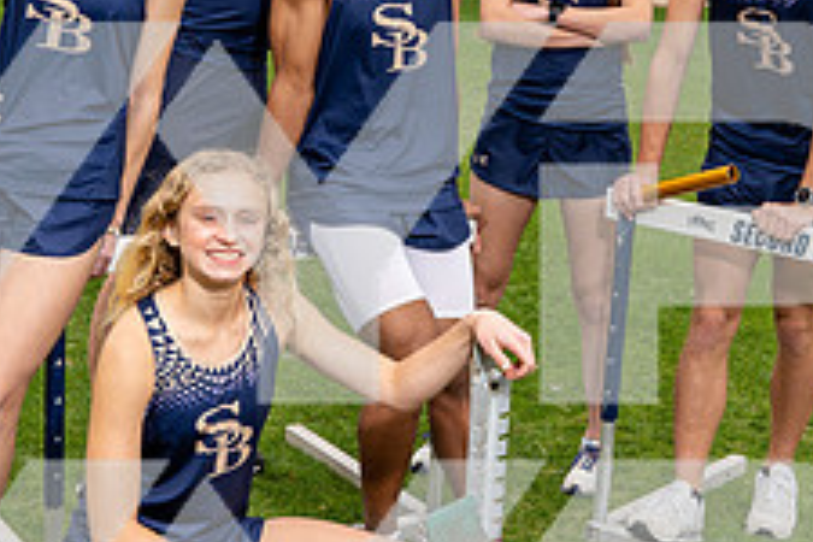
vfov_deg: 20.3
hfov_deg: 30.0
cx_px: 470
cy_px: 215
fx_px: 1513
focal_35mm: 67
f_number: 7.1
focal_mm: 26
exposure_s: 1/250
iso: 100
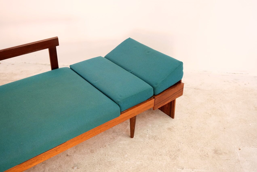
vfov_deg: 37.9
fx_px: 250
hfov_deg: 54.4
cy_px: 86
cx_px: 128
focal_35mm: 35
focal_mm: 23.5
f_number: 4
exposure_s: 1/34
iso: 1600
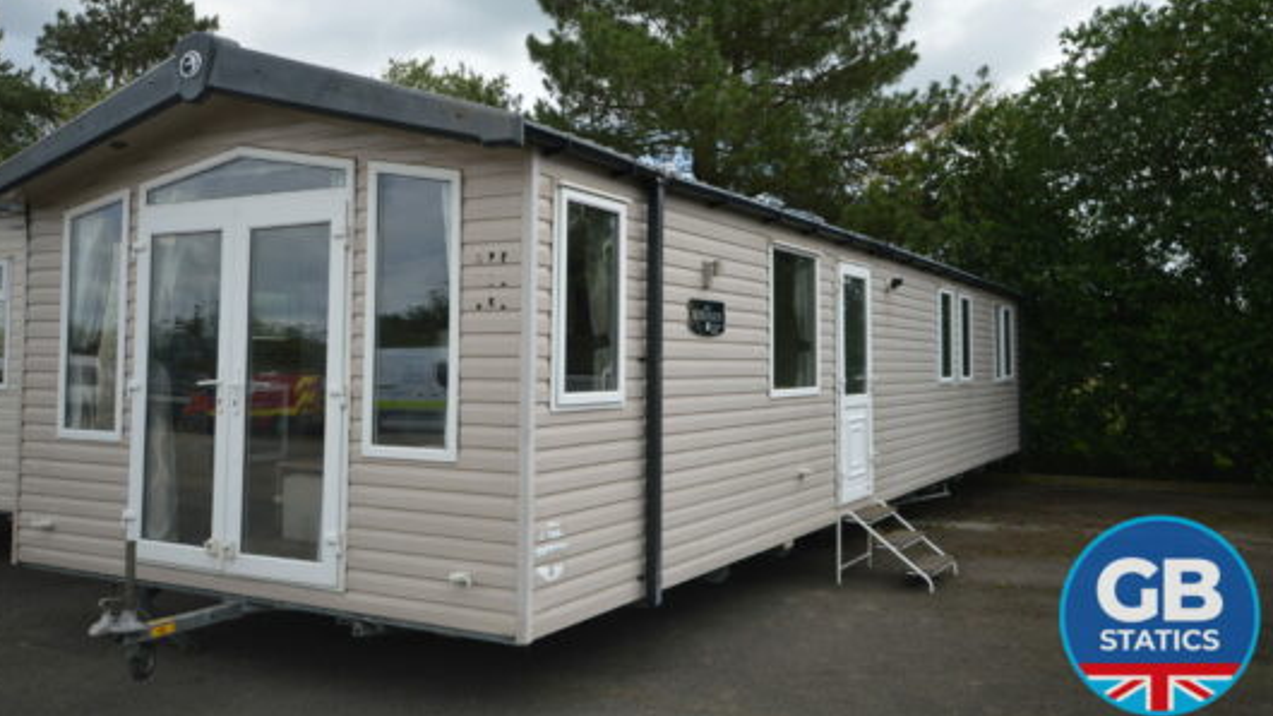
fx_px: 1080
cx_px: 632
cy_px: 310
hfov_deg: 61.0
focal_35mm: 32
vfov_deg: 36.6
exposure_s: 1/200
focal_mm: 20
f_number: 7.1
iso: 100
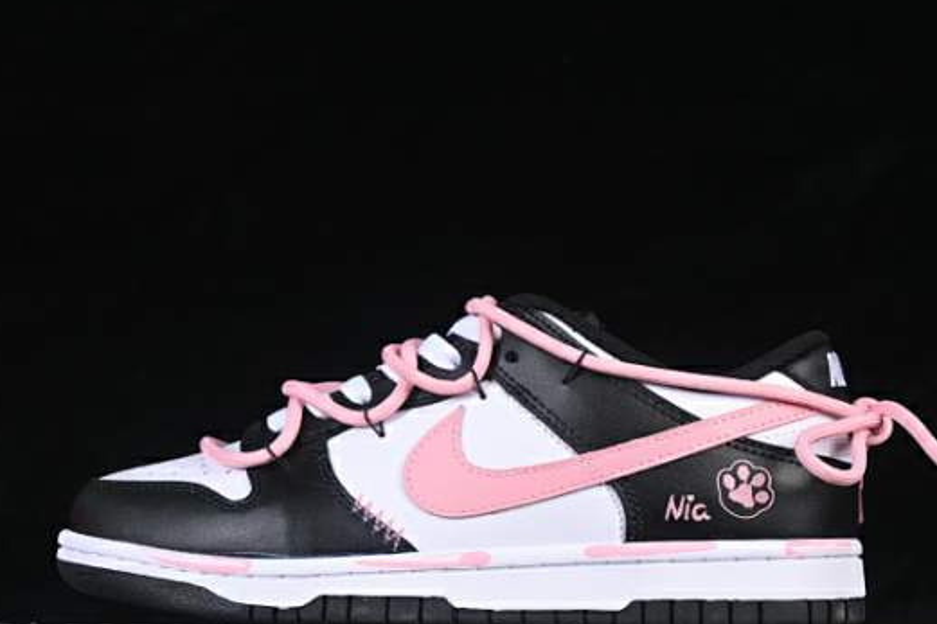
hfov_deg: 19.5
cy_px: 356
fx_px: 2732
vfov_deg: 13.0
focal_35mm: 105
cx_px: 471
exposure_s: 1/80
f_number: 7.1
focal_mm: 50
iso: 160
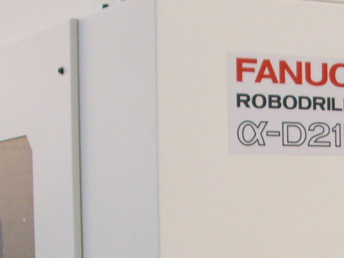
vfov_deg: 11.2
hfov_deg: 14.7
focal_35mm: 130
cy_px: 291
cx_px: 417
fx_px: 1292
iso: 200
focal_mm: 6.2
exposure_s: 1/20
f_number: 2.7
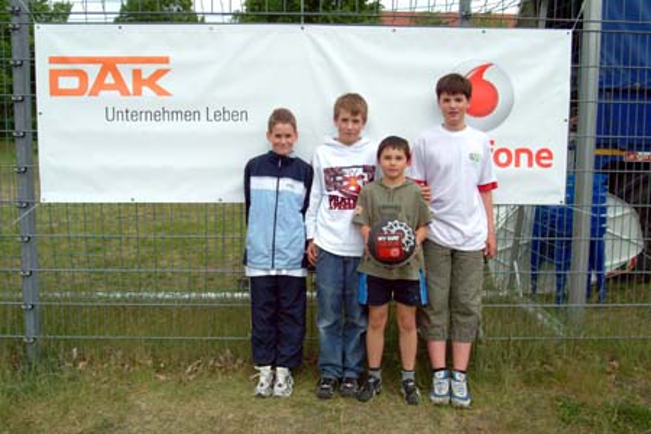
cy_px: 217
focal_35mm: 36
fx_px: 651
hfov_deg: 53.1
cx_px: 326
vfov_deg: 36.9
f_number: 9.5
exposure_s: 1/350
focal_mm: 24
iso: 400
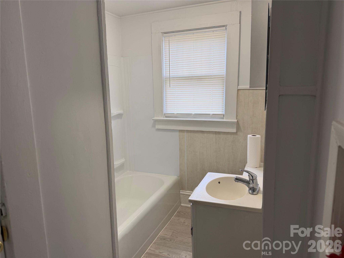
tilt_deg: -8.7
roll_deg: +0.9
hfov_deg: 71.6
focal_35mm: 24
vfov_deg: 56.8
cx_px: 172
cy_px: 129
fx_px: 239
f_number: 1.78
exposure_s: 1/121
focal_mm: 6.76
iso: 125
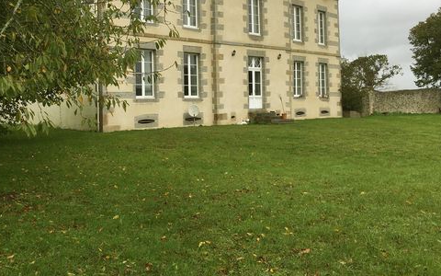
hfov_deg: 48.1
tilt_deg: +3.2
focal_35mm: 41
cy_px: 86
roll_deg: +0.6
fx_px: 493
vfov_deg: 31.0
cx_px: 198
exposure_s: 1/591
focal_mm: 4.15
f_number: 2.2
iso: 25
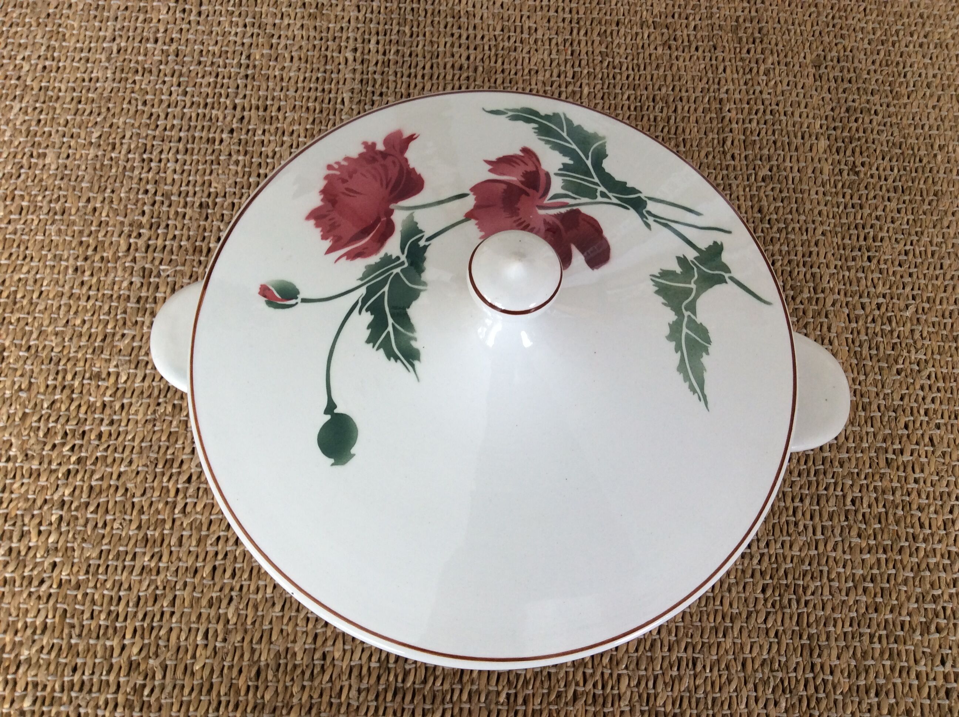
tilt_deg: -70.5
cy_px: 358
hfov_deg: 56.9
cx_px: 480
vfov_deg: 44.1
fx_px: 885
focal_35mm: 32
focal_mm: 3.3
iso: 32
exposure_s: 1/33
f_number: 2.4
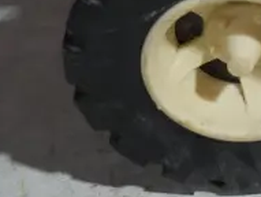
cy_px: -157
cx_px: 681
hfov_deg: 8.0
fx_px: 1700
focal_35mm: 225
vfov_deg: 6.5
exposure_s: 1/60
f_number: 4.6
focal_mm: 21
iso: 500
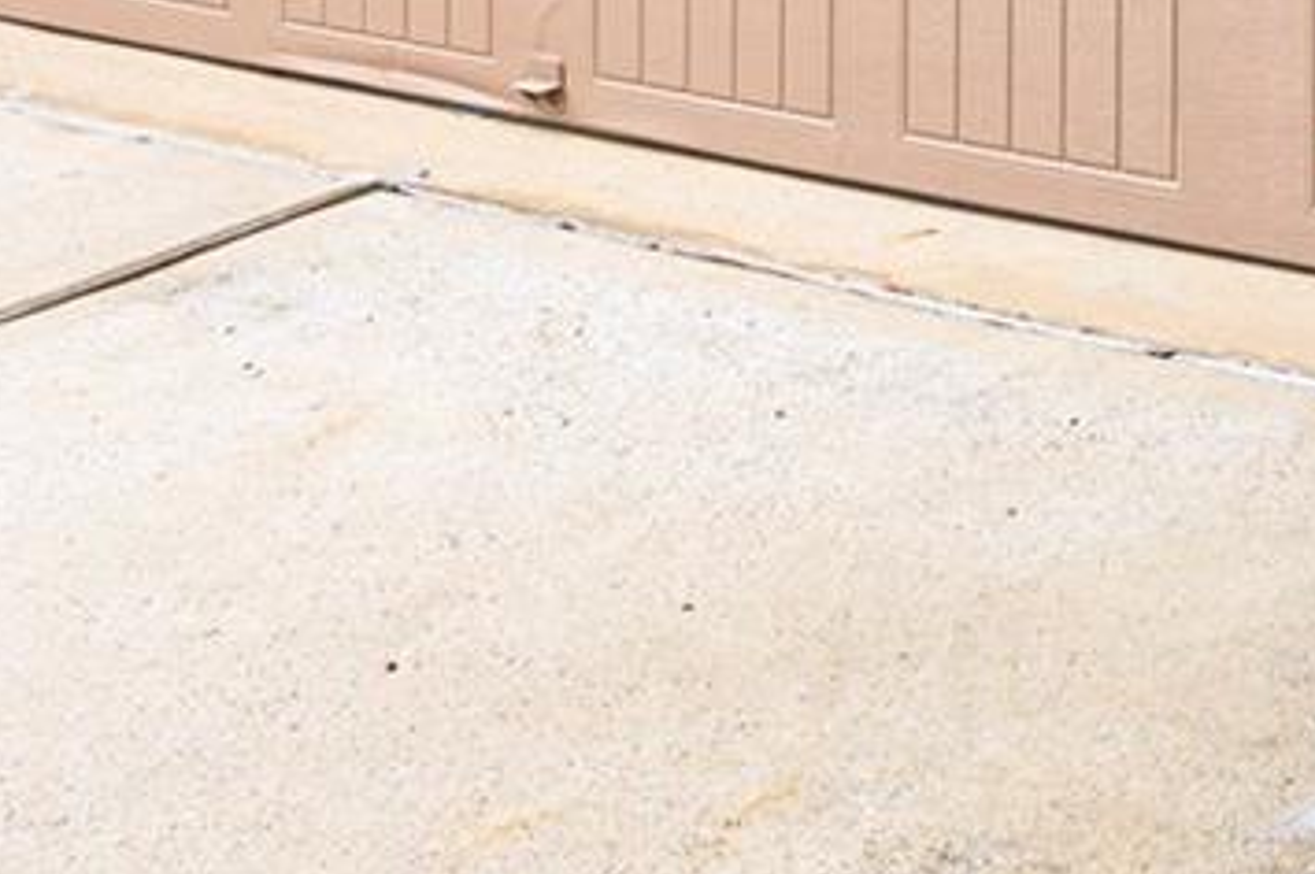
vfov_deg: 12.5
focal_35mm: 98
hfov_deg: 18.8
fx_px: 3576
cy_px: -800
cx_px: 1867
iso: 125
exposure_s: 1/100
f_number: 10
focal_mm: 17
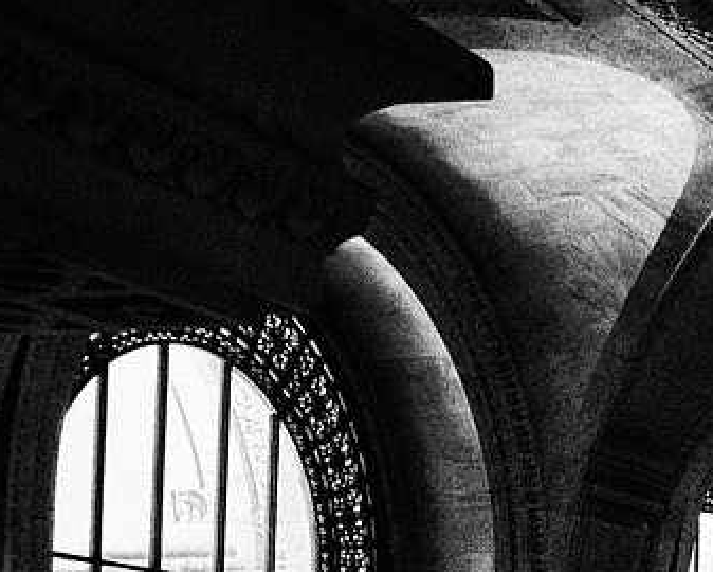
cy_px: 620
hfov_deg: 14.4
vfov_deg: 14.1
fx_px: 2259
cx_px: 1494
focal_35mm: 107
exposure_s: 1/200
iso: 6400
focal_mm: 24
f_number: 4
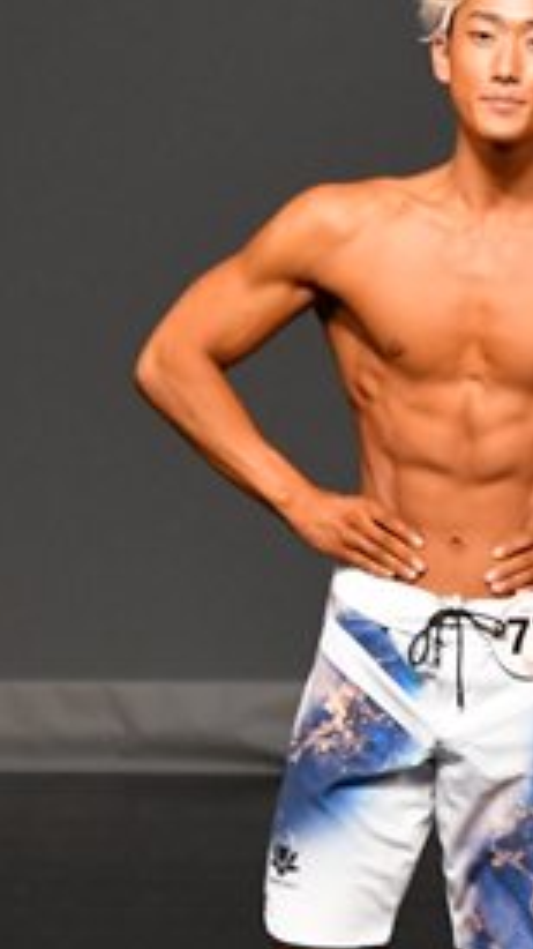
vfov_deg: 2.3
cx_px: 386
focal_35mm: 933
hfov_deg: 1.3
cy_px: 637
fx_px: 23456
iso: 2500
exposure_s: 1/400
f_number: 5.6
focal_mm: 210
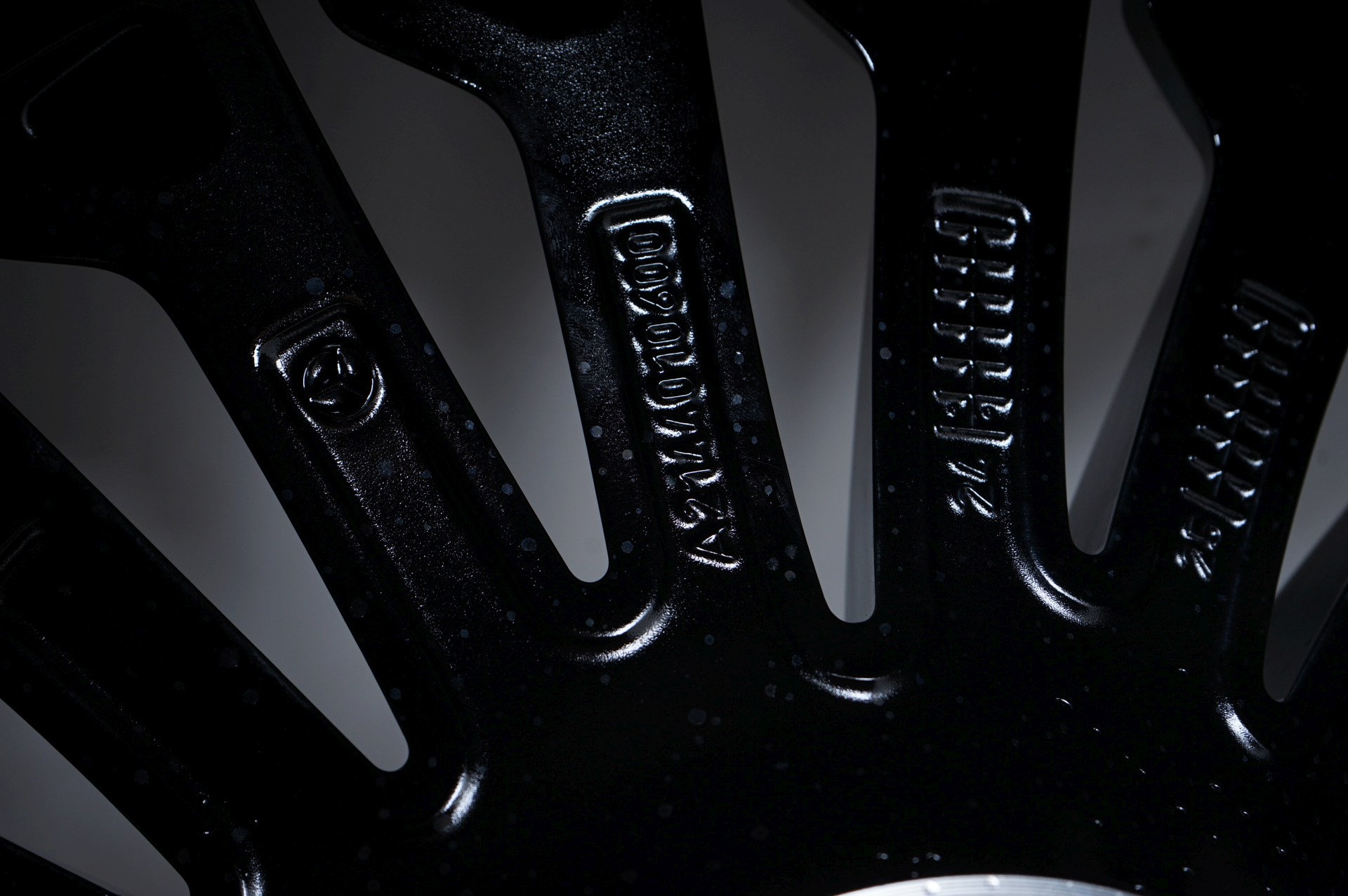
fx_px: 1946
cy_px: 448
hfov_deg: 38.2
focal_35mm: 52
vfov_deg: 26.0
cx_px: 674
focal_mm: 52
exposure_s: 1/125
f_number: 7.1
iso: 250
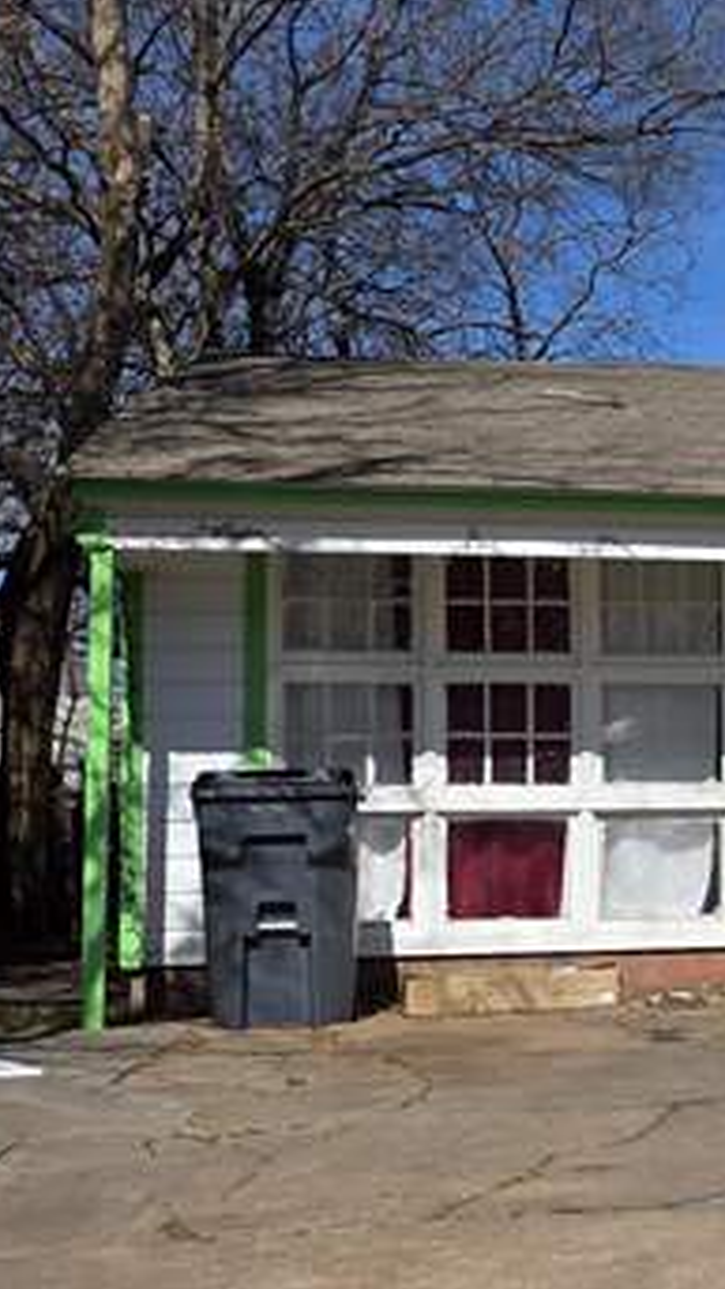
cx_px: 1063
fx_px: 2392
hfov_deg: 15.9
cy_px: 750
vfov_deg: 30.1
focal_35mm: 70
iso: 64
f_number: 1.7
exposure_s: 1/7944
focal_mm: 6.25
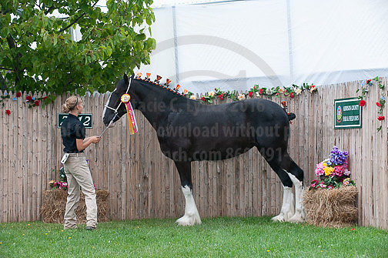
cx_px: 194
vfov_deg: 12.4
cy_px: 129
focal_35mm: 110
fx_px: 1184
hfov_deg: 18.6
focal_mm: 110
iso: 2000
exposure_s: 1/1000
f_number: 5.6
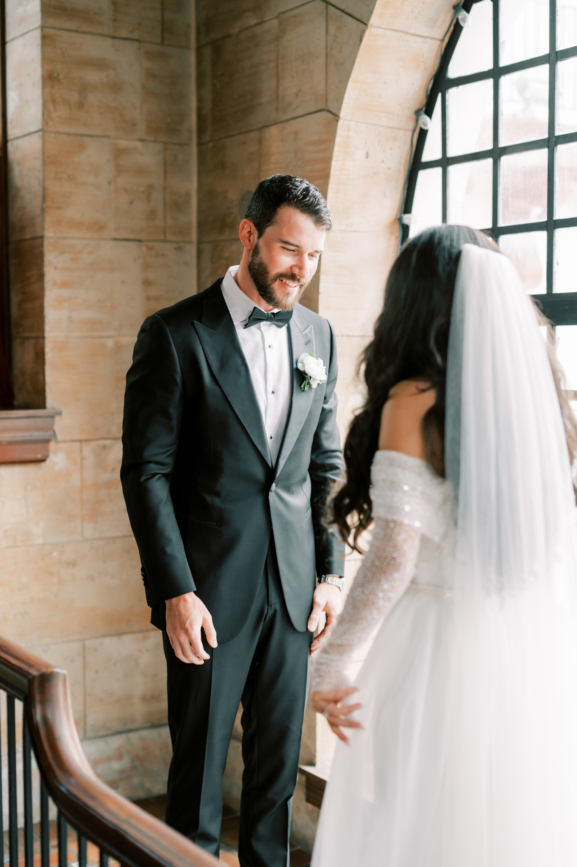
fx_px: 1204
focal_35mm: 50
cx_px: 288
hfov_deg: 27.0
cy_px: 434
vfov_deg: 39.6
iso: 640
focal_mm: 50
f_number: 2
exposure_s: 1/1600
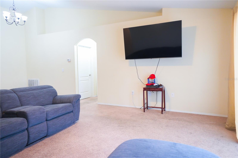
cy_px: 79
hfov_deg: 73.8
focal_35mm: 24
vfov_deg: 53.0
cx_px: 119
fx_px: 158
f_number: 2.8
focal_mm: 24
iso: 1600
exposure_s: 1/80
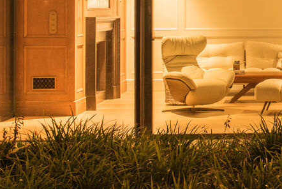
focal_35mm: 118
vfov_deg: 11.5
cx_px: 412
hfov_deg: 16.0
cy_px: -13
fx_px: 925
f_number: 6.3
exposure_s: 1.3
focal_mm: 35
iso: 100
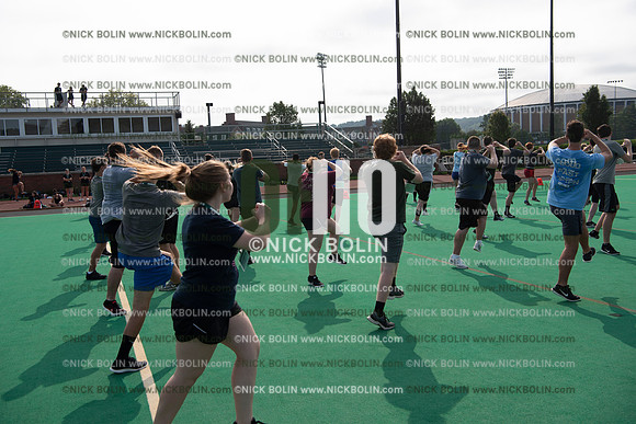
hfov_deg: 50.7
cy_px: 212
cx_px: 318
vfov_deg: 35.1
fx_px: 671
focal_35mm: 38
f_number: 5.6
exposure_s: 1/640
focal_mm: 38
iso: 125
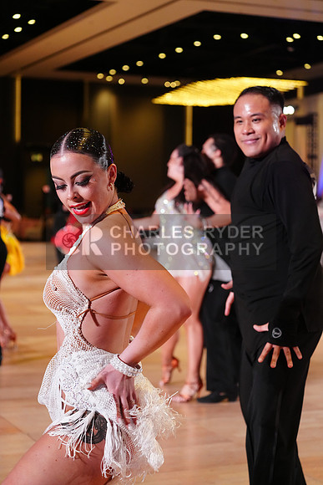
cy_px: 242
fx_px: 941
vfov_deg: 28.8
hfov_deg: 19.5
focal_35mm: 70
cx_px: 162
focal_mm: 70
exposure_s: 1/400
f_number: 4
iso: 3200
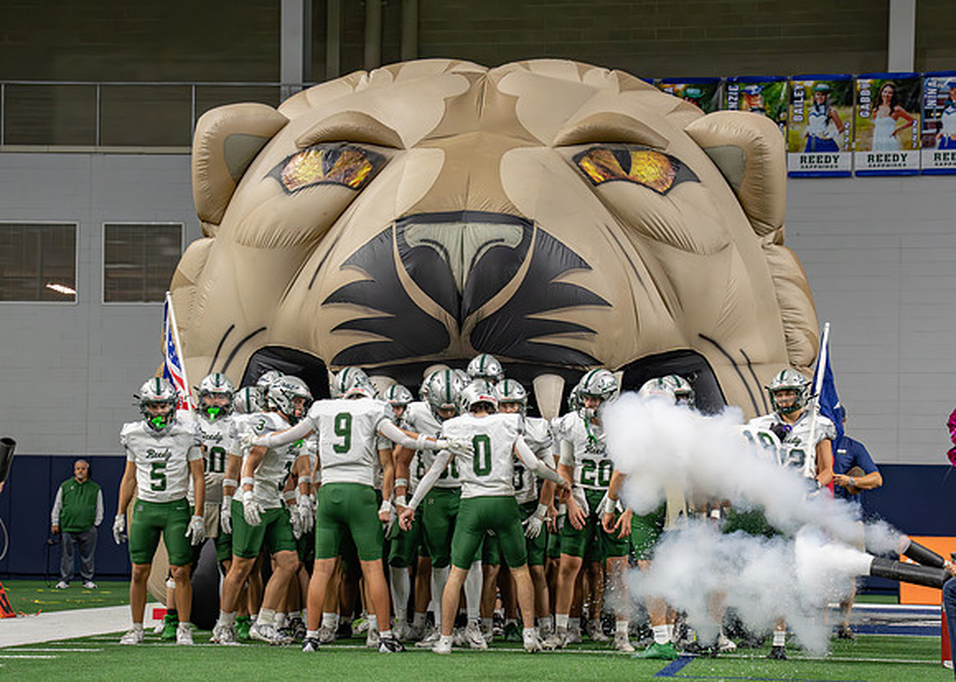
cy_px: 438
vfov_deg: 14.9
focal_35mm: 96
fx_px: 2612
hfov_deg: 20.7
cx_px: 478
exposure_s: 1/1000
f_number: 4
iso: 5000
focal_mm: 70
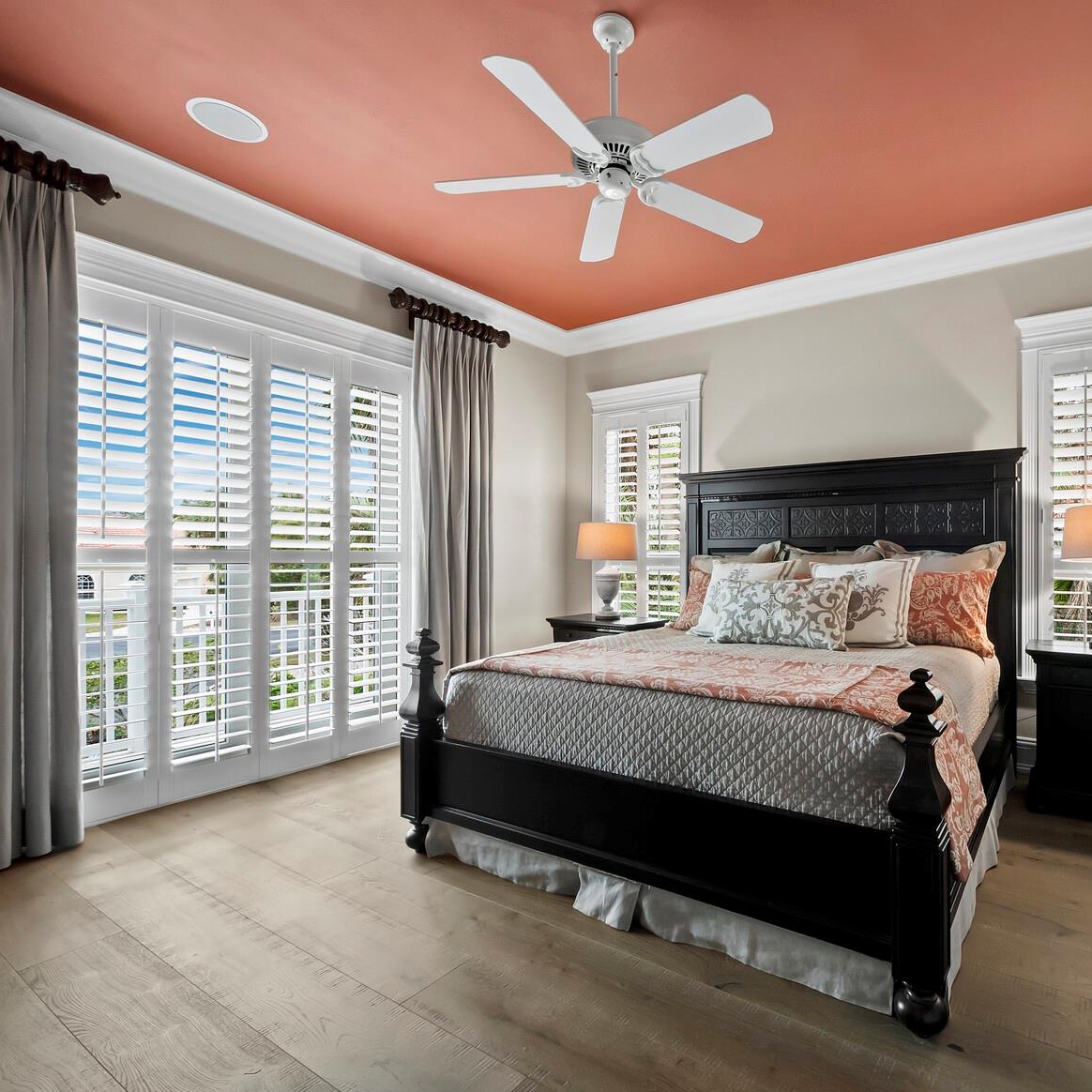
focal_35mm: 17
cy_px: 547
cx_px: 713
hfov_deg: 81.6
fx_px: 607
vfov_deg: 84.0
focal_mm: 7
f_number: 11
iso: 400
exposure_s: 1/1.25
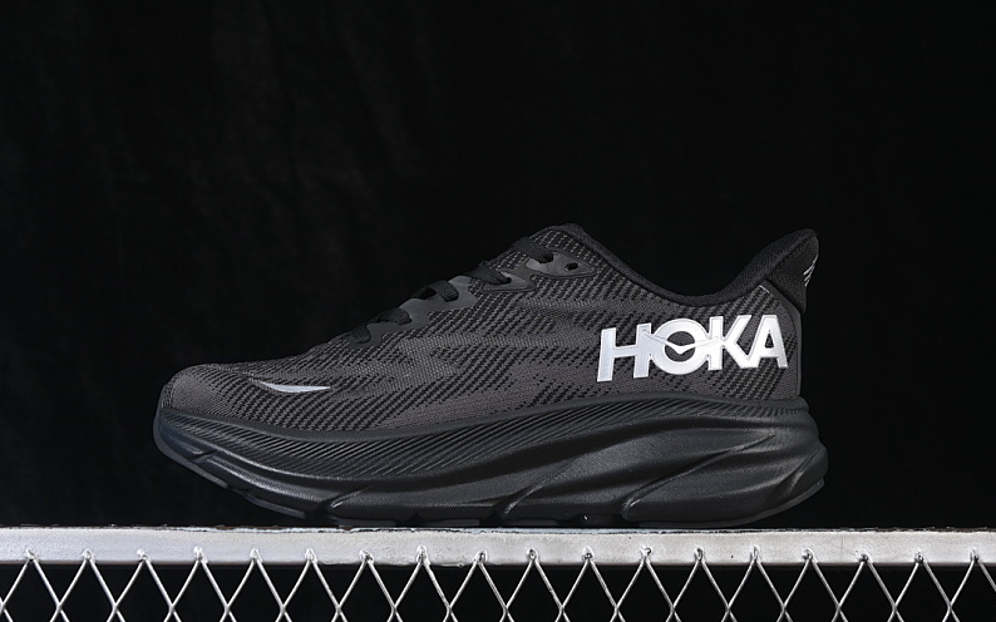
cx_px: 497
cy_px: 318
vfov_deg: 16.9
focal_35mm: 77
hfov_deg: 26.8
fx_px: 2090
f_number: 6.3
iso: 160
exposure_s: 1/60
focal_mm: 50
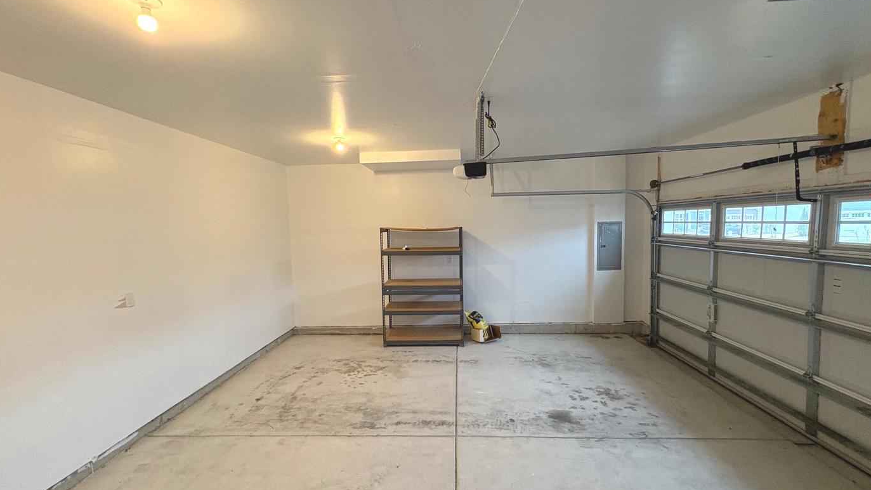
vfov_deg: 67.1
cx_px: 443
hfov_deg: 99.4
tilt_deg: -3.7
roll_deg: +1.9
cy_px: 252
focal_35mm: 16
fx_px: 369
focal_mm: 2.22
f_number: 2.2
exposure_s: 1/60
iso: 320
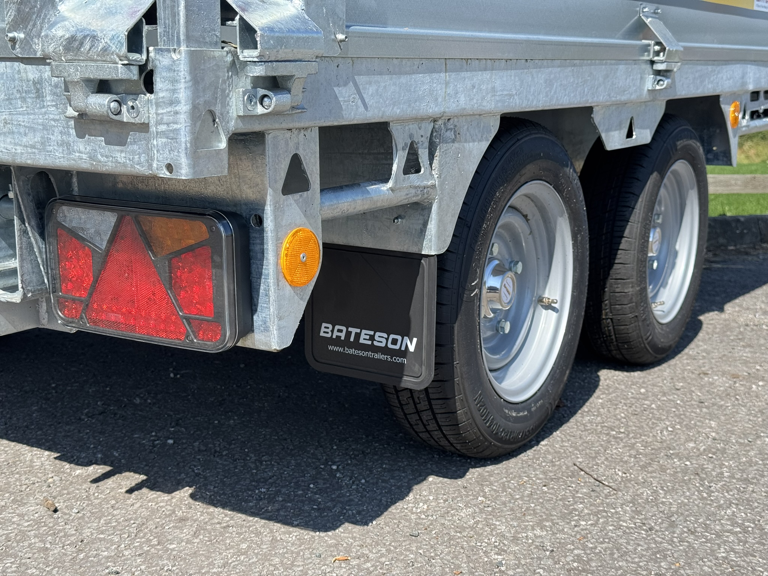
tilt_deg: -10.7
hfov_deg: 39.7
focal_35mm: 48
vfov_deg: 30.3
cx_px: 384
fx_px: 1065
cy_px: 288
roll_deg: -0.1
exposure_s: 1/2513
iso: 64
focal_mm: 6.76
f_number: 1.78
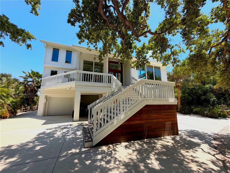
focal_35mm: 14
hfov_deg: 102.1
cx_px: 115
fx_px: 93
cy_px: 86
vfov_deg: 85.7
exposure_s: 1/770
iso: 40
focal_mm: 2.2
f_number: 2.2
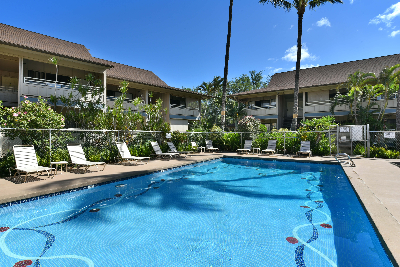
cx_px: 200
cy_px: 134
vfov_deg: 67.4
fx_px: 200
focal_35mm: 18
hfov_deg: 90.0
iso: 100
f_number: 14
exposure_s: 1/80
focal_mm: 18
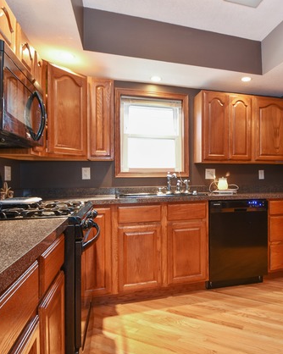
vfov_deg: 70.9
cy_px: 179
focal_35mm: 24
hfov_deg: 55.3
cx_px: 225
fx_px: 249
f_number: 5.6
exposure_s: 1/2.5
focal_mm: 11
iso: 200
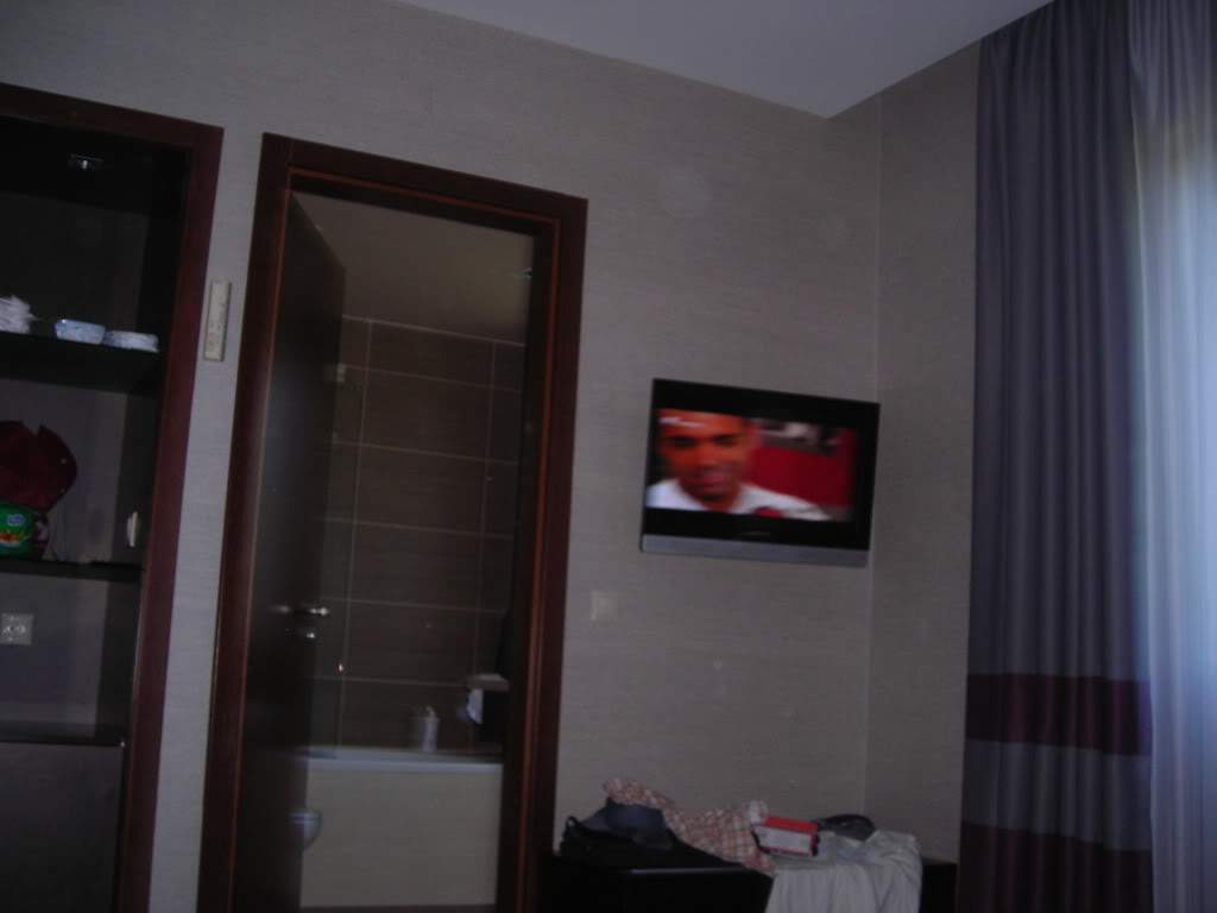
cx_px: 608
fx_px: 1336
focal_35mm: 38
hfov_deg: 49.0
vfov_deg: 37.7
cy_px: 456
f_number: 3.2
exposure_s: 1/60.1
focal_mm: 6.3
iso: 80
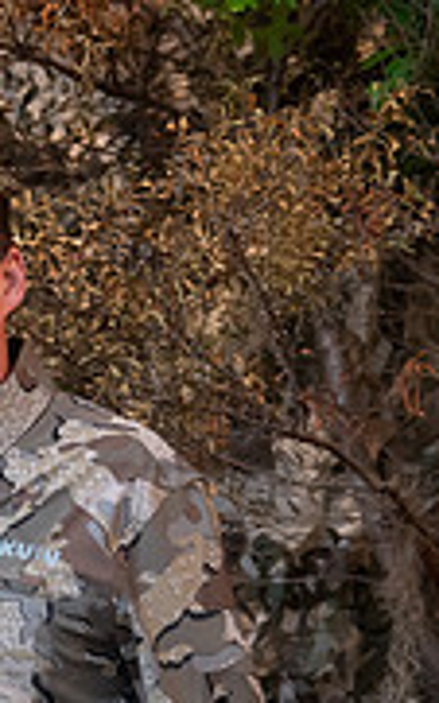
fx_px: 3257
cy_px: 684
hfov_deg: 7.2
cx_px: -642
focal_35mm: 170
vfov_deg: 12.2
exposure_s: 1/100
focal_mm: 48
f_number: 5
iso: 3200
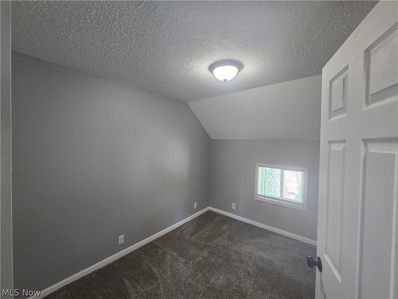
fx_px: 149
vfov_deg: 89.9
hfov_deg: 106.2
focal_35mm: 13
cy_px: 150
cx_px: 199
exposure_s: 1/60
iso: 320
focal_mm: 2.2
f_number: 2.2
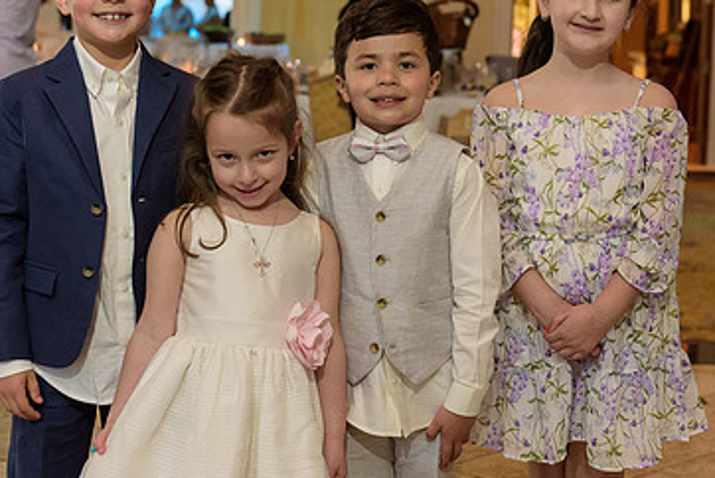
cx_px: 367
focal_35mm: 80
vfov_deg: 17.1
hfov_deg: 25.3
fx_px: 1590
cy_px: 220
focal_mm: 50
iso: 1600
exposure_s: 1/125
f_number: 3.2
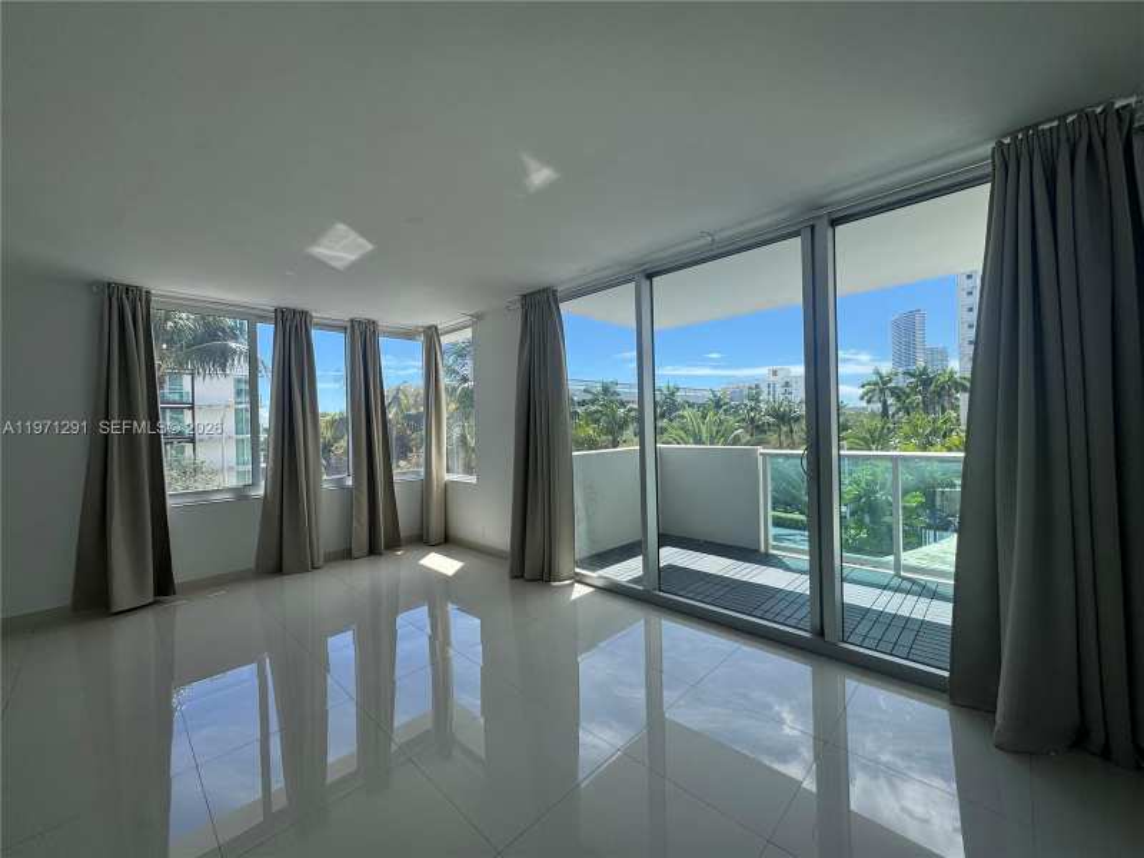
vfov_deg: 85.7
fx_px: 463
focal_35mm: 14
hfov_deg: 102.1
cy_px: 429
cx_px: 572
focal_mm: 2.22
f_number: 2.2
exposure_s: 1/453
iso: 40
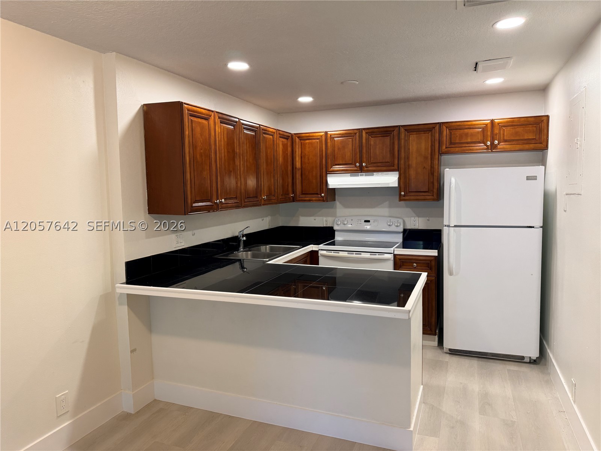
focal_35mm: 24
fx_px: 417
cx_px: 300
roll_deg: +0.7
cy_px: 226
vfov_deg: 56.8
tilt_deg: -5.2
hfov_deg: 71.6
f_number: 1.78
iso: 100
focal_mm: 6.76
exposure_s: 1/60
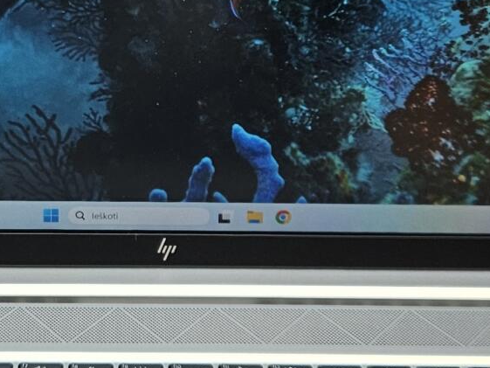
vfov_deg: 14.0
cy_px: 63
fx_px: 1487
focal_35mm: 105
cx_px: 166
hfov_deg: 18.7
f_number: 1.8
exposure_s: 1/100
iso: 80
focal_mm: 5.4
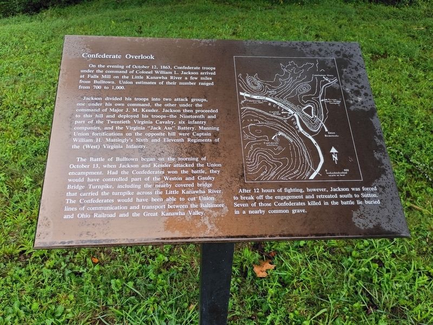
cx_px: 216
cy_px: 162
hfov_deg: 61.7
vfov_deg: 48.2
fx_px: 363
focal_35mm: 29
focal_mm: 4.27
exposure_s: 1/60
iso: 130
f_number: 1.8
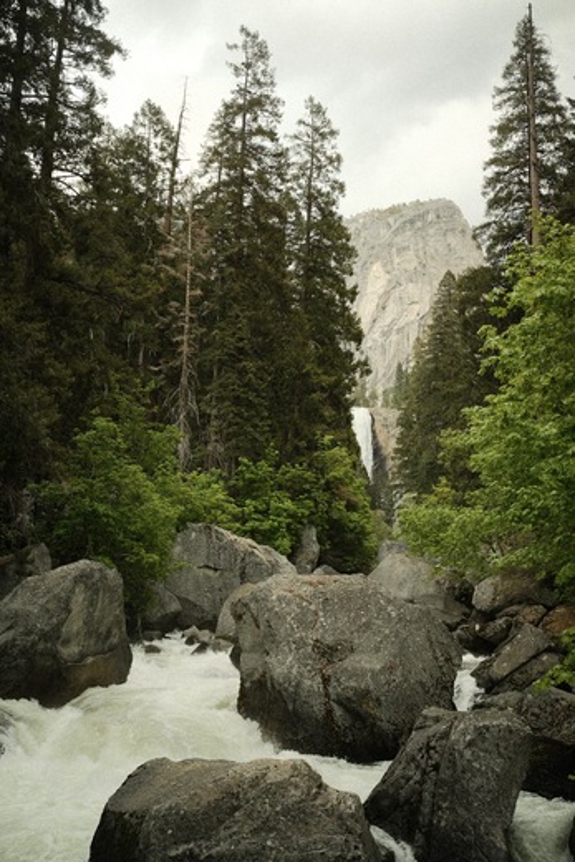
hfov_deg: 32.7
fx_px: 982
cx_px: 288
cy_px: 431
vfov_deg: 47.4
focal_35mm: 41
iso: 1000
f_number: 2.8
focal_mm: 27
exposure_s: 1/250
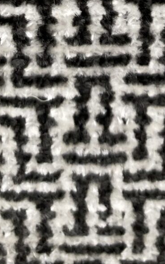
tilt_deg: -30.3
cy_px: -198
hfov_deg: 10.9
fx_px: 864
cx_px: 118
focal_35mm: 120
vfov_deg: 15.2
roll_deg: -0.5
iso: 80
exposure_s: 1/121
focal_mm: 4.25
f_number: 1.8
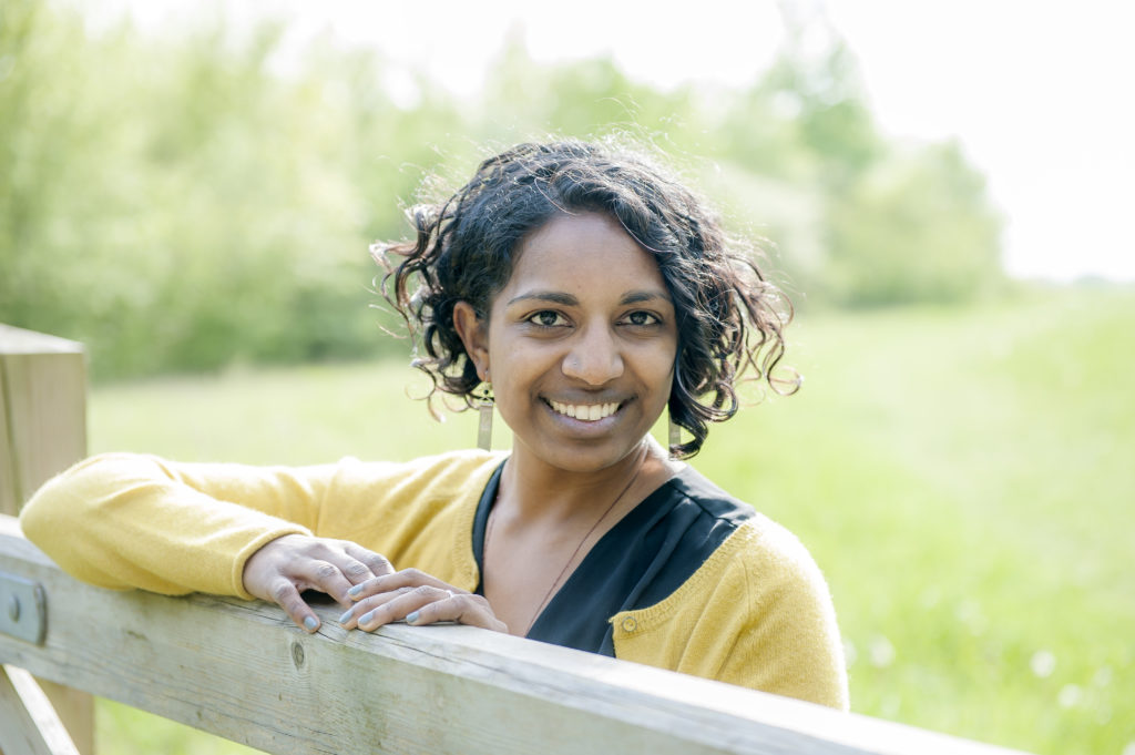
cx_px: 568
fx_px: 2205
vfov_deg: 19.4
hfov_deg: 28.9
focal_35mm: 70
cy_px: 378
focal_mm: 70
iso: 200
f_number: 3.5
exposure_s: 1/320
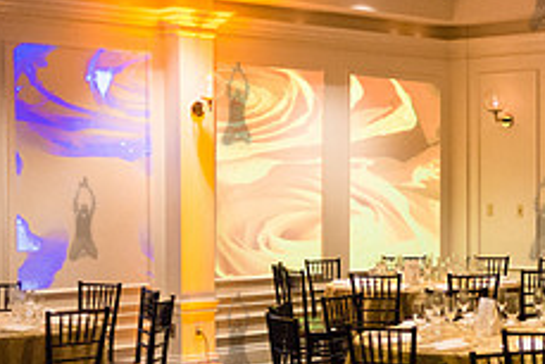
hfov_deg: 21.6
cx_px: 543
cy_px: 218
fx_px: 1378
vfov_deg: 15.0
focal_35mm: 91
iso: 4000
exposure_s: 1/320
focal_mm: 35
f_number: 2
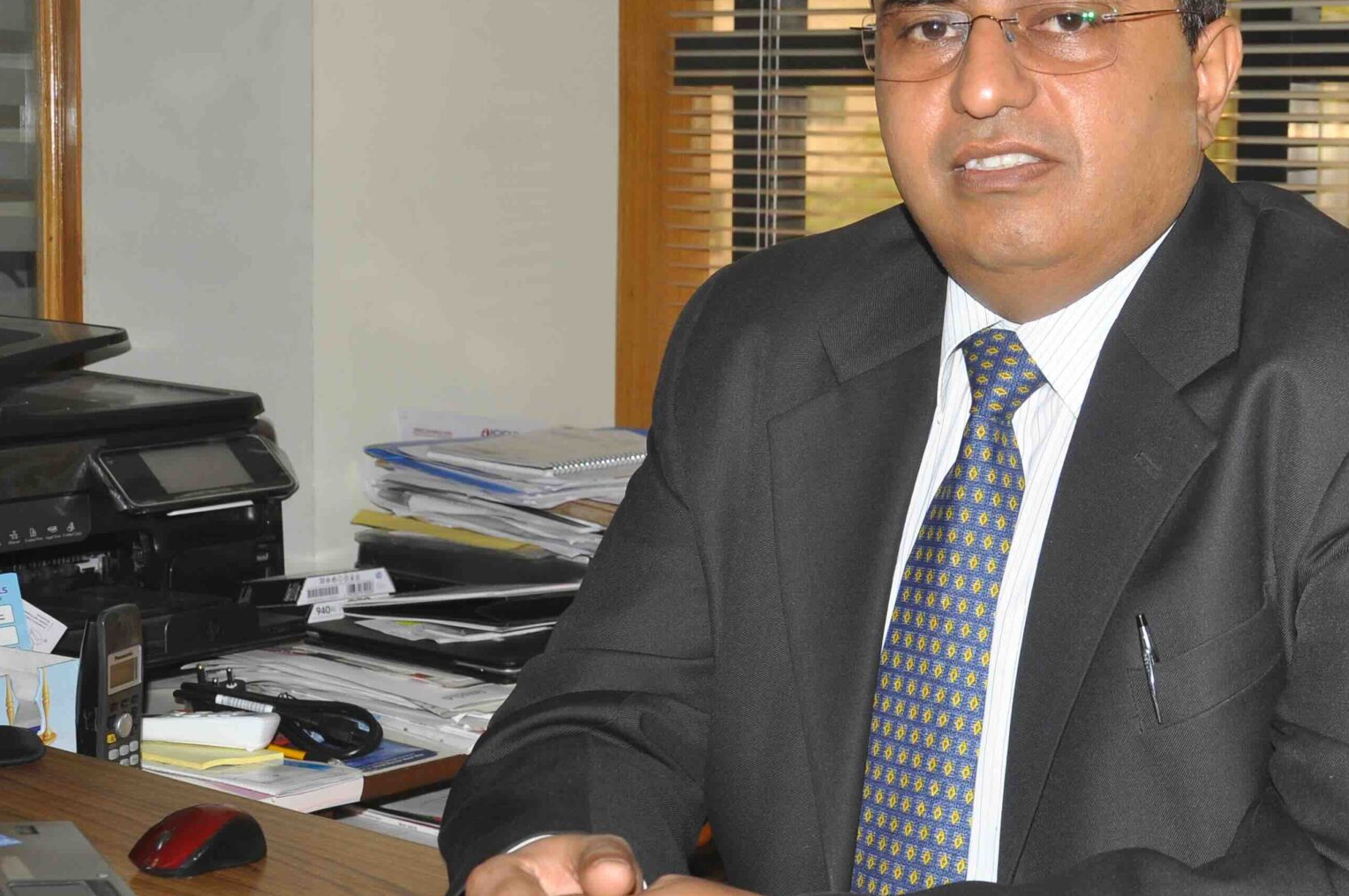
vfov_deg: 21.6
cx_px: 1019
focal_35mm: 63
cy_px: 386
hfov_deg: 31.4
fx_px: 2352
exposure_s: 1/200
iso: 320
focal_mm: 25
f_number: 6.3
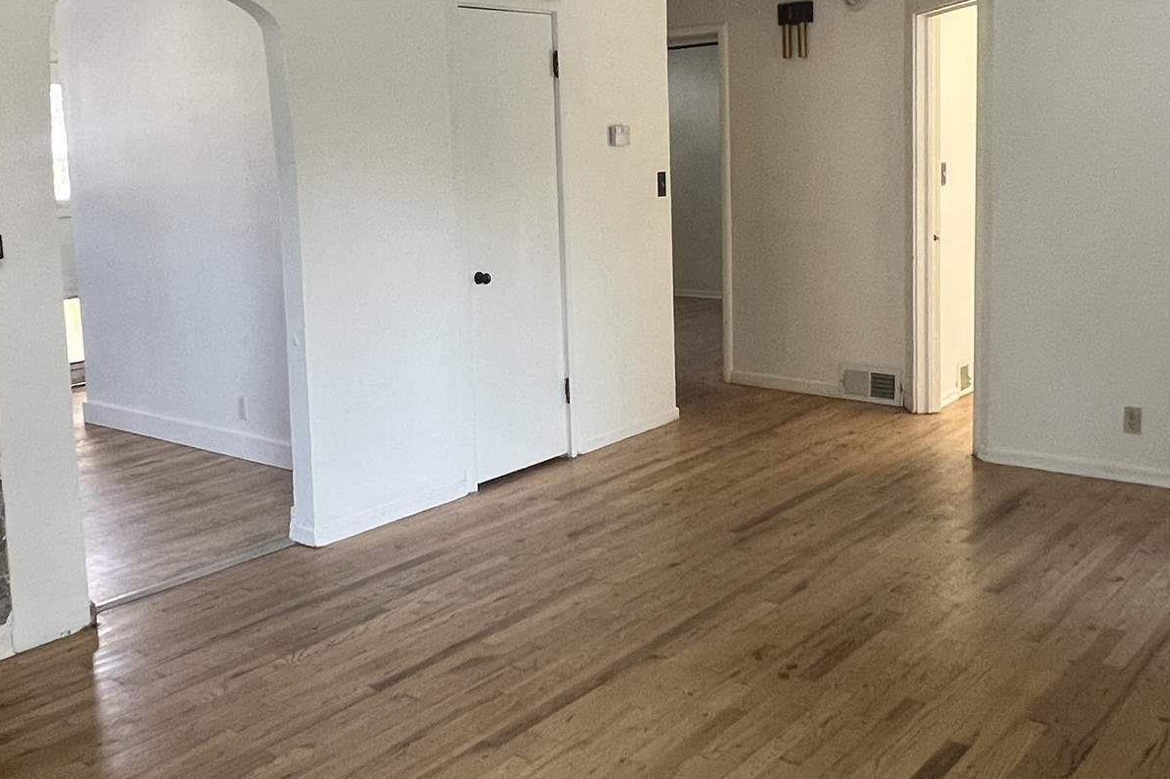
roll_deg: +2.0
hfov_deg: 54.4
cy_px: 279
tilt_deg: -5.9
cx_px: 558
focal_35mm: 35
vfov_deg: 37.5
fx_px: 1137
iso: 125
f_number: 1.8
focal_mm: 1.57
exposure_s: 1/99
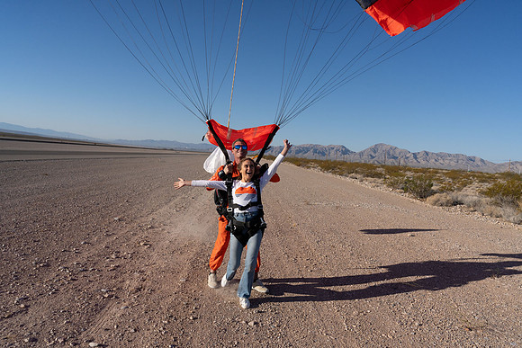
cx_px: 261
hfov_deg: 73.7
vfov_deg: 53.2
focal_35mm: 24
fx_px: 348
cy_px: 174
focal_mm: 24
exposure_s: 1/2000
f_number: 11
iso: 800
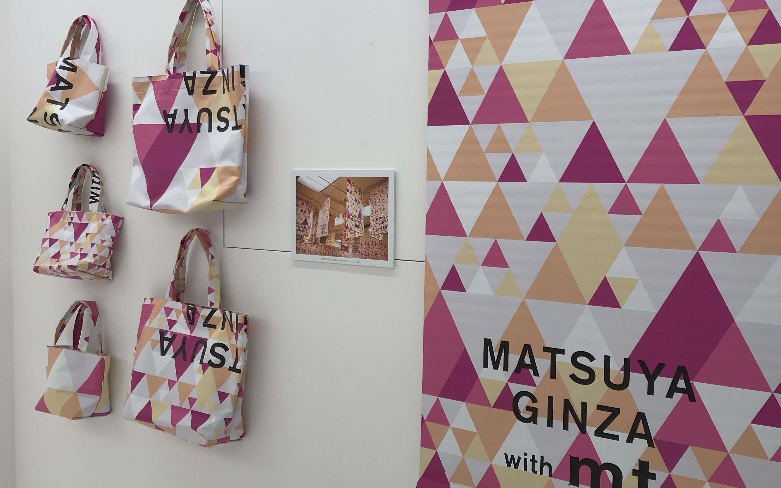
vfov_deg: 32.0
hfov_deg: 49.3
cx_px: 392
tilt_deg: -3.7
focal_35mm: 40
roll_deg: +1.8
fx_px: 851
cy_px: 243
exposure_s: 1/100
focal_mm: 3.99
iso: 20
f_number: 1.8
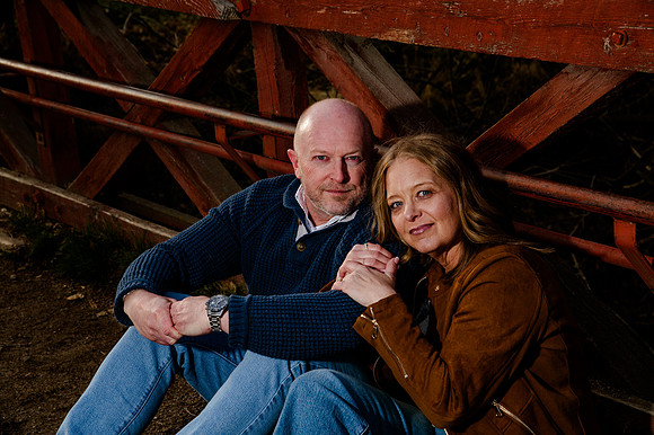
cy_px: 218
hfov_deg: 23.9
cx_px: 327
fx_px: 1543
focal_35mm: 85
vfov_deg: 16.1
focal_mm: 85
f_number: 9
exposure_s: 1/160
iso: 250
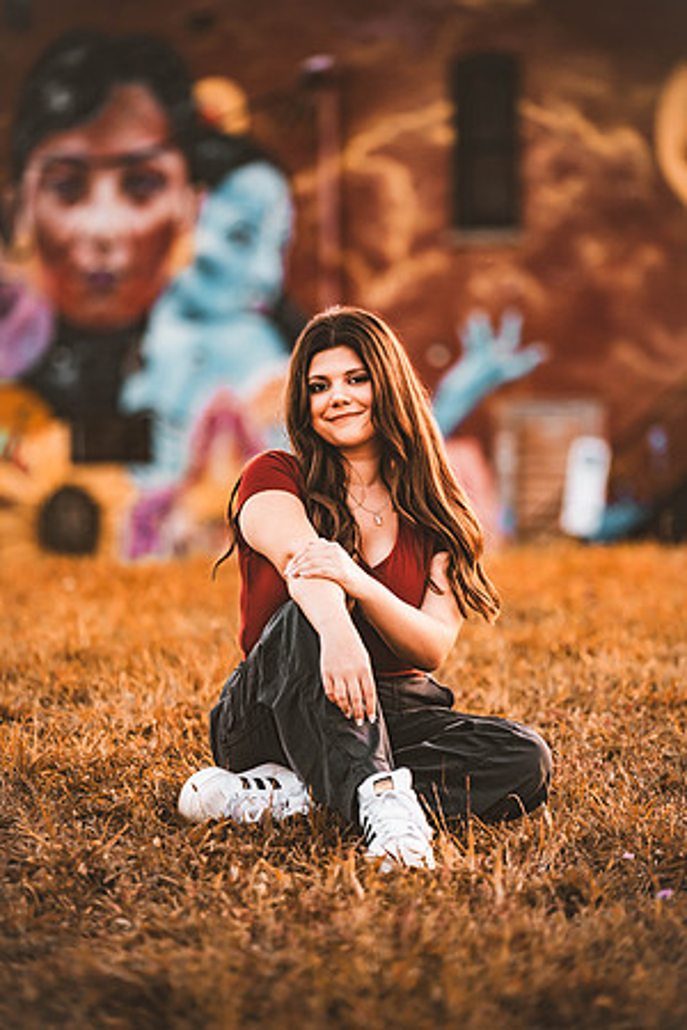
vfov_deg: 15.2
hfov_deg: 10.2
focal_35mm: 135
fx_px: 3864
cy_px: 515
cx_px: 344
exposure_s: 1/125
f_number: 2.8
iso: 640
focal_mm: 135
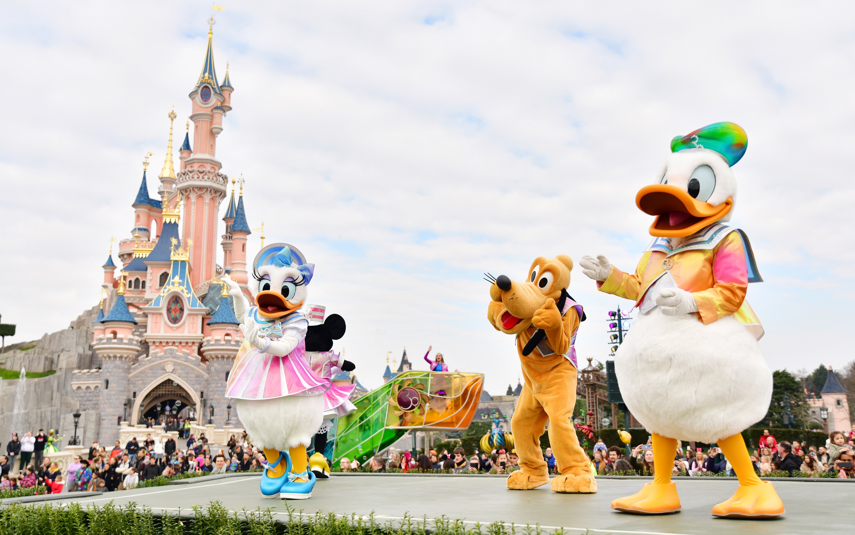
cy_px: 270
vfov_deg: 37.3
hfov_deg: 56.7
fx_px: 792
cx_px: 433
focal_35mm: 34
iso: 200
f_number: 3.2
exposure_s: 1/2000
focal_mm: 32
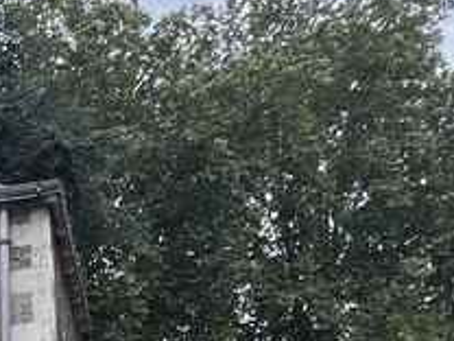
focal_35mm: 75
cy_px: 669
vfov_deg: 15.8
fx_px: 984
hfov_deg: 20.9
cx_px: -277
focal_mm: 1.57
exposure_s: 1/268
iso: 32
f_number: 1.8
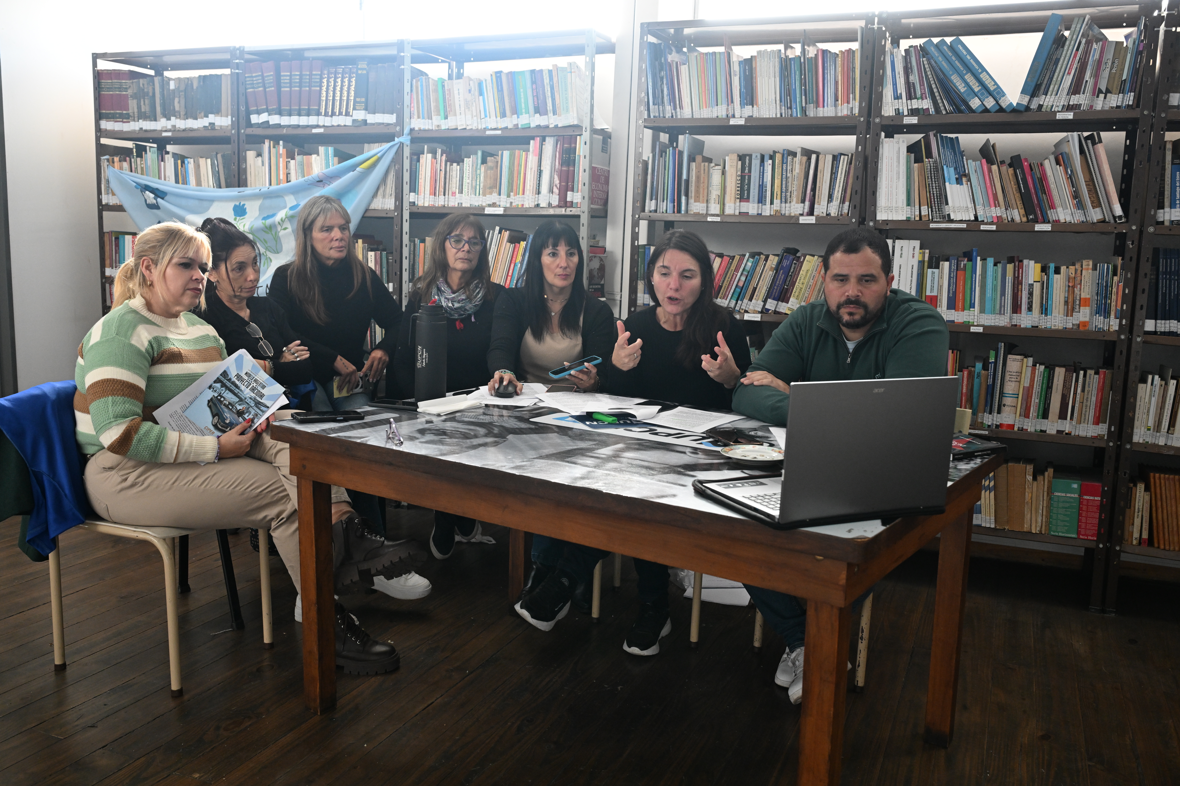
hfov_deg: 61.1
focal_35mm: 30
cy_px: 393
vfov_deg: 43.0
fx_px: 1000
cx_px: 590
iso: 2000
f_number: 5.6
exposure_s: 1/250
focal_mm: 30.5
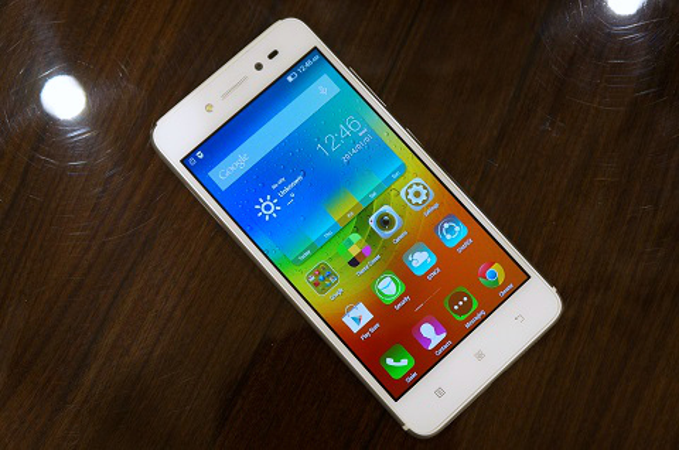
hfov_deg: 41.2
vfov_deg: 28.0
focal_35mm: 48
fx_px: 904
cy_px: 225
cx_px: 340
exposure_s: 1/100
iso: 800
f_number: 4
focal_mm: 32
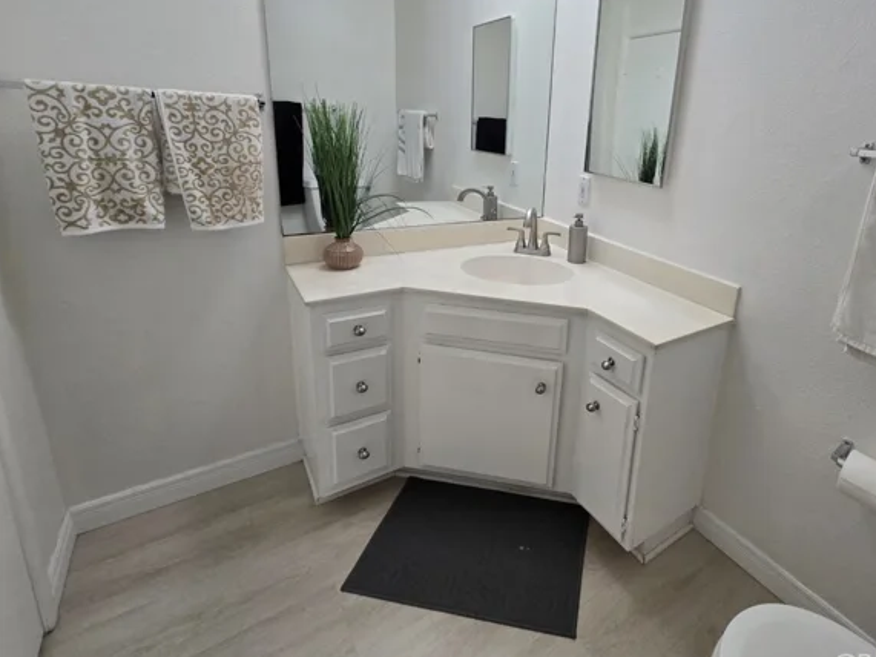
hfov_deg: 89.0
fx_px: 430
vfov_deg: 73.6
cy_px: 250
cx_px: 555
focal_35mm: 17
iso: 160
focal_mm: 2.2
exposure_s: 1/60
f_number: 2.2
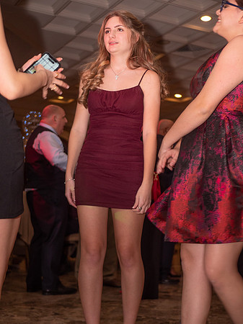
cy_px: 162
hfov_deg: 29.1
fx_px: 468
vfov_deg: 38.2
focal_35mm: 50
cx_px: 122
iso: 640
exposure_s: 1/100
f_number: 1.7
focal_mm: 25
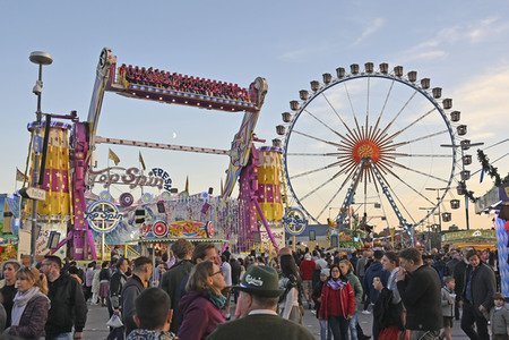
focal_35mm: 39
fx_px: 551
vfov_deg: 34.2
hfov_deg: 49.6
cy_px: 170
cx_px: 254
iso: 320
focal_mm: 26
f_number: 4.2
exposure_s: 1/250
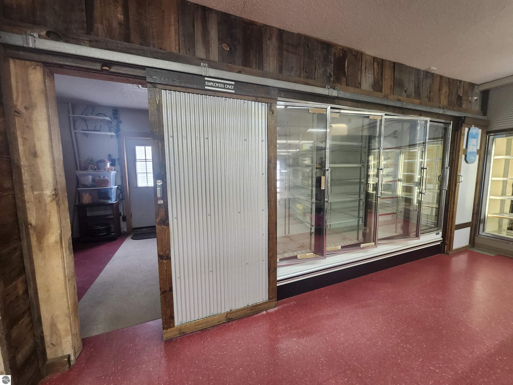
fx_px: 193
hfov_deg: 106.2
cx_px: 256
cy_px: 192
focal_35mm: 13
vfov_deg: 89.9
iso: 400
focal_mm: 1.74
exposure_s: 1/30
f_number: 2.2
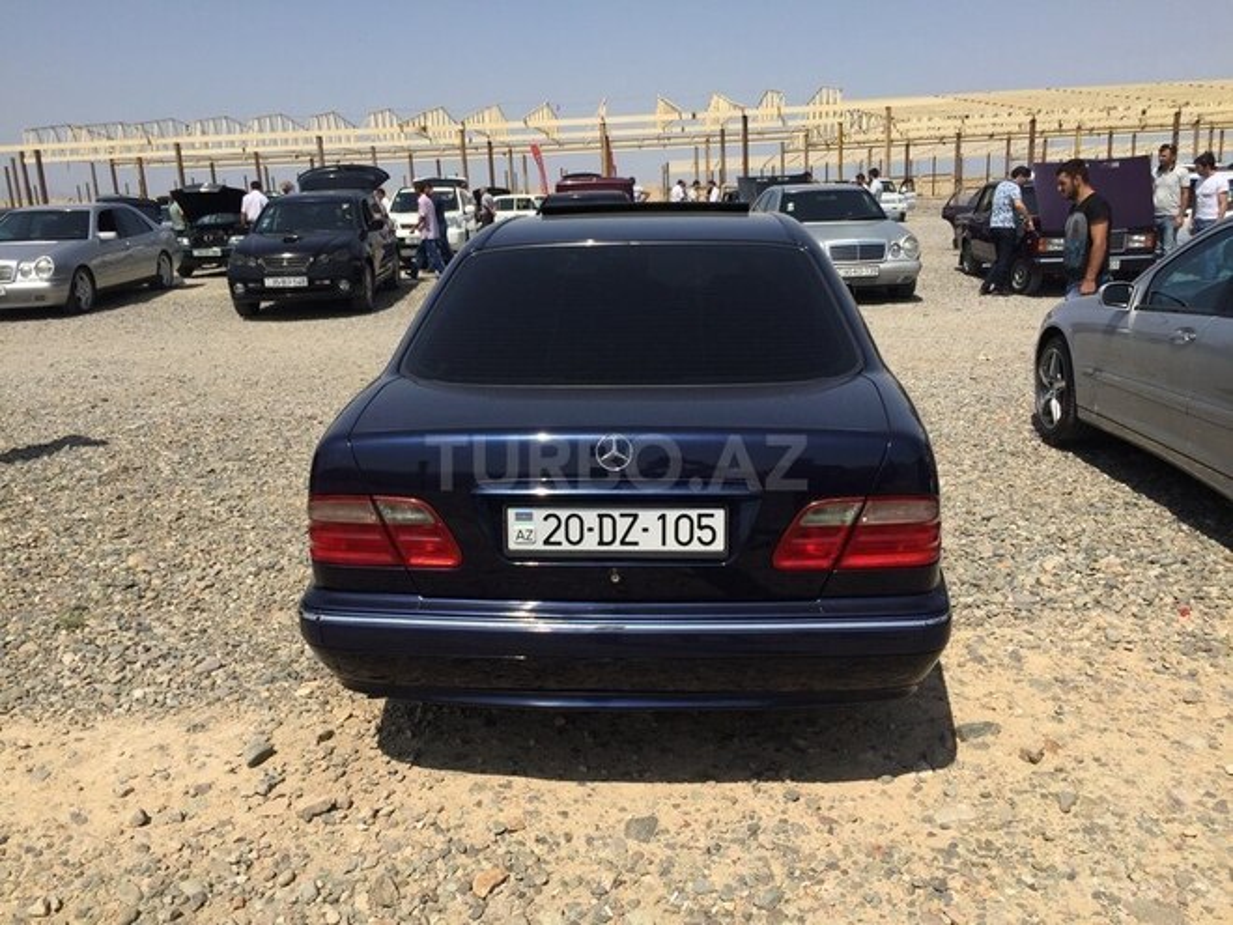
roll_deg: +1.3
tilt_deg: -14.7
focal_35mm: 29
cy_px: 462
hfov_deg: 61.7
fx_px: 1033
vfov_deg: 48.2
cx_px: 616
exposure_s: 1/4405
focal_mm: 4.15
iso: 32
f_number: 2.2
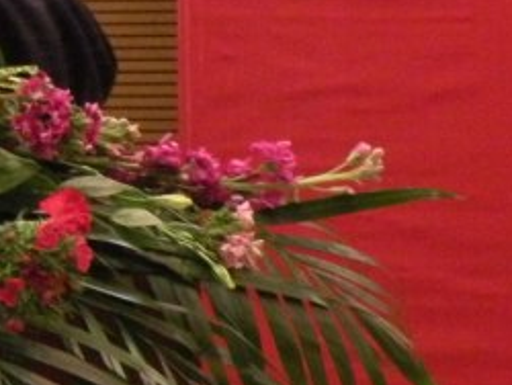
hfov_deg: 4.4
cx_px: -297
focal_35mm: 450
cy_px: -143
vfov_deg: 3.3
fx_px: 6662
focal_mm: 19.4
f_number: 4
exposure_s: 1/18.1
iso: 400
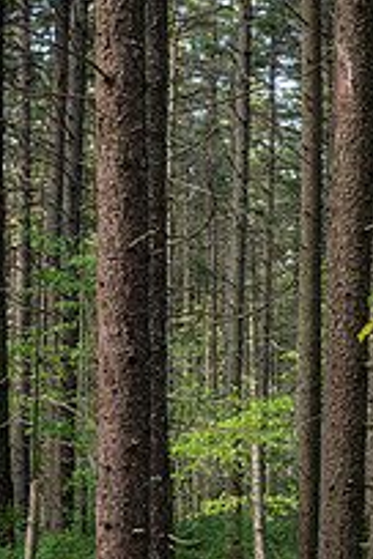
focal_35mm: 106
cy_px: 523
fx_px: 1647
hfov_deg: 12.9
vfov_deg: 18.9
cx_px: 222
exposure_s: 1/2
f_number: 13
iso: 125
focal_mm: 48
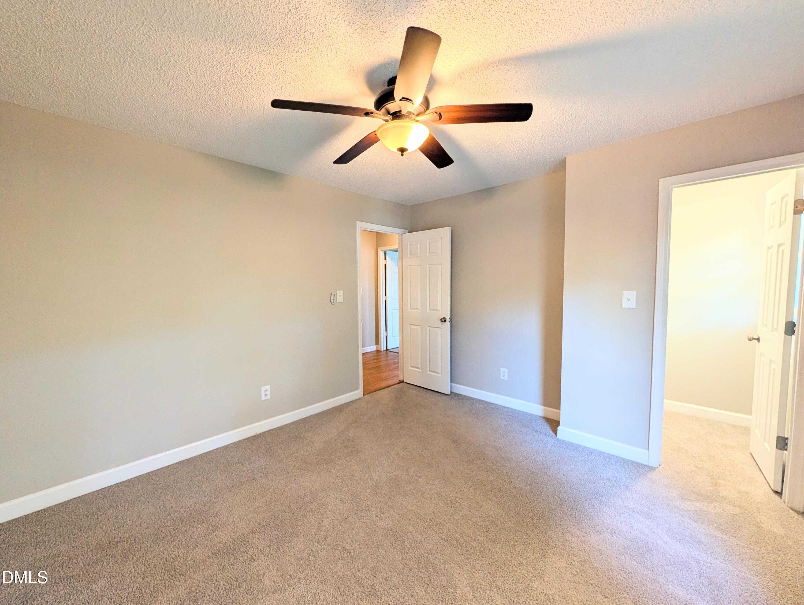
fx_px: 279
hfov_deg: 110.5
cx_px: 402
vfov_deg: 94.6
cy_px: 302
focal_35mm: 12
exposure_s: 1/60
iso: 79
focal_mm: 2.02
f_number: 1.7
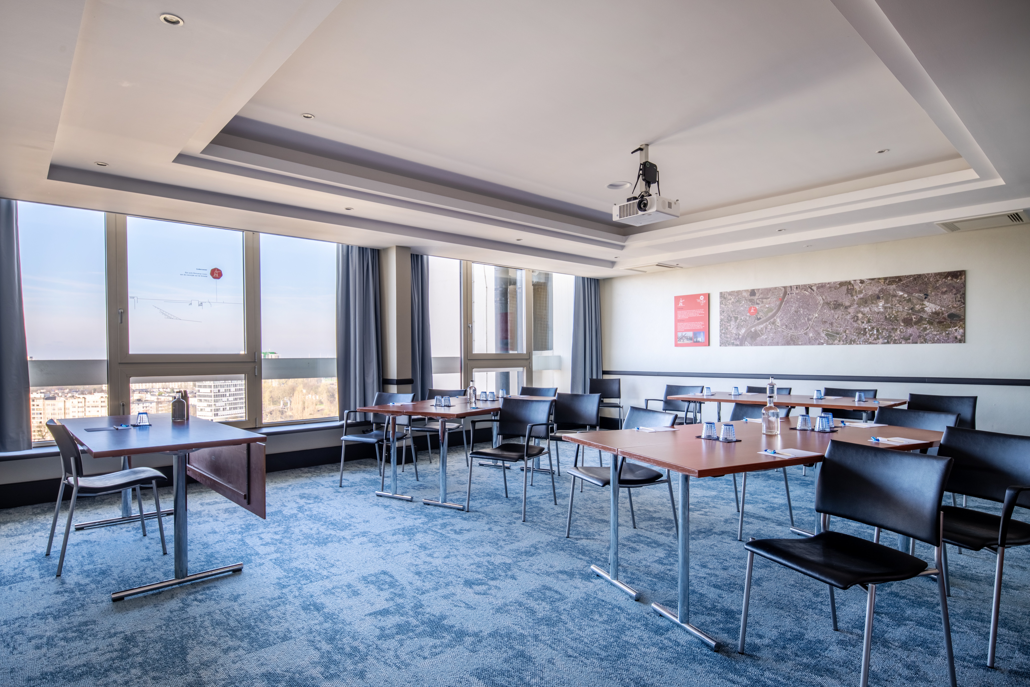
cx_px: 515
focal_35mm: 19
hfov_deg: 86.9
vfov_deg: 64.6
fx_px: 544
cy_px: 344
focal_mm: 19
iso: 125
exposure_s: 1/200
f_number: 9
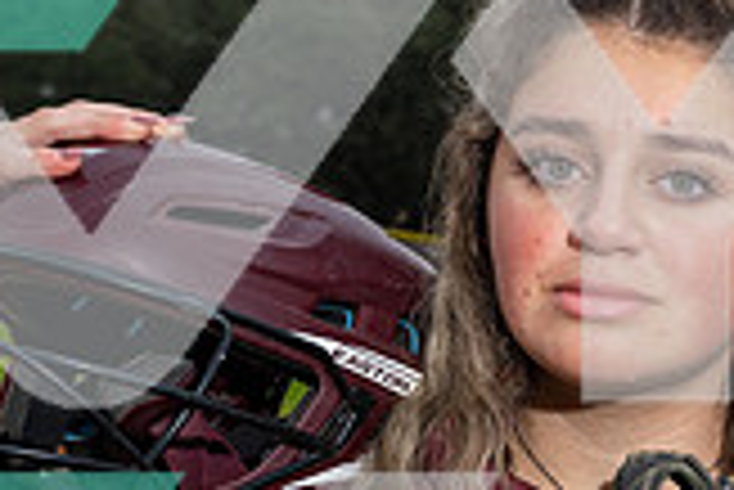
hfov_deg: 13.4
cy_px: 713
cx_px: 860
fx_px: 3041
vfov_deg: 9.0
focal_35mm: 149
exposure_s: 1/125
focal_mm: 42
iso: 100
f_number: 7.1
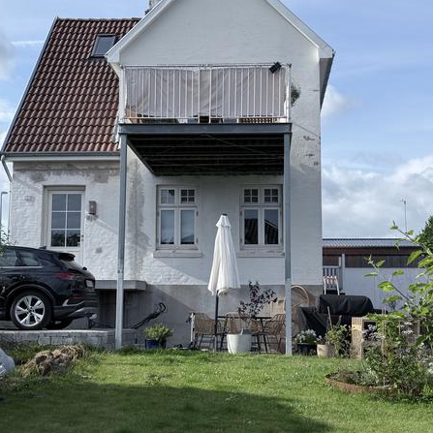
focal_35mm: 57
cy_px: 192
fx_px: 807
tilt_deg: +9.4
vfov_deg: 30.0
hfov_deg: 30.0
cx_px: 216
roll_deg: +2.1
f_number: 1.78
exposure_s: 1/3891
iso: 64
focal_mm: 6.76
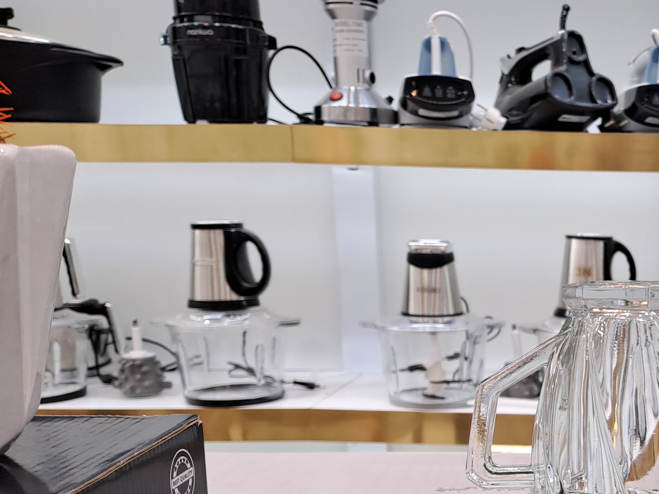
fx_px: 971
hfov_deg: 34.6
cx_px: 636
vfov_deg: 27.9
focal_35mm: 51
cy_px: 408
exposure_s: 1/60
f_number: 1.8
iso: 40
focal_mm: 4.65
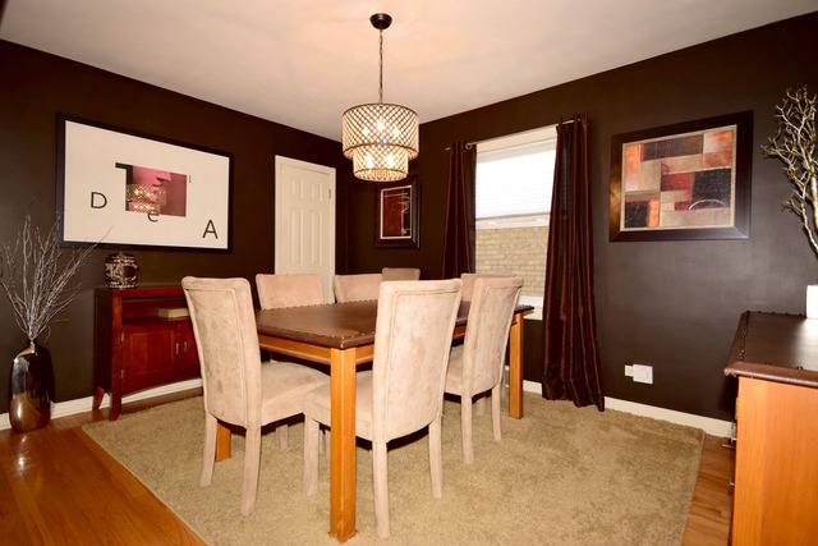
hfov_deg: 90.0
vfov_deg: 67.4
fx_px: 409
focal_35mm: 18
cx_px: 409
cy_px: 273
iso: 640
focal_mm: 12
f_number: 6.3
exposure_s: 1/60
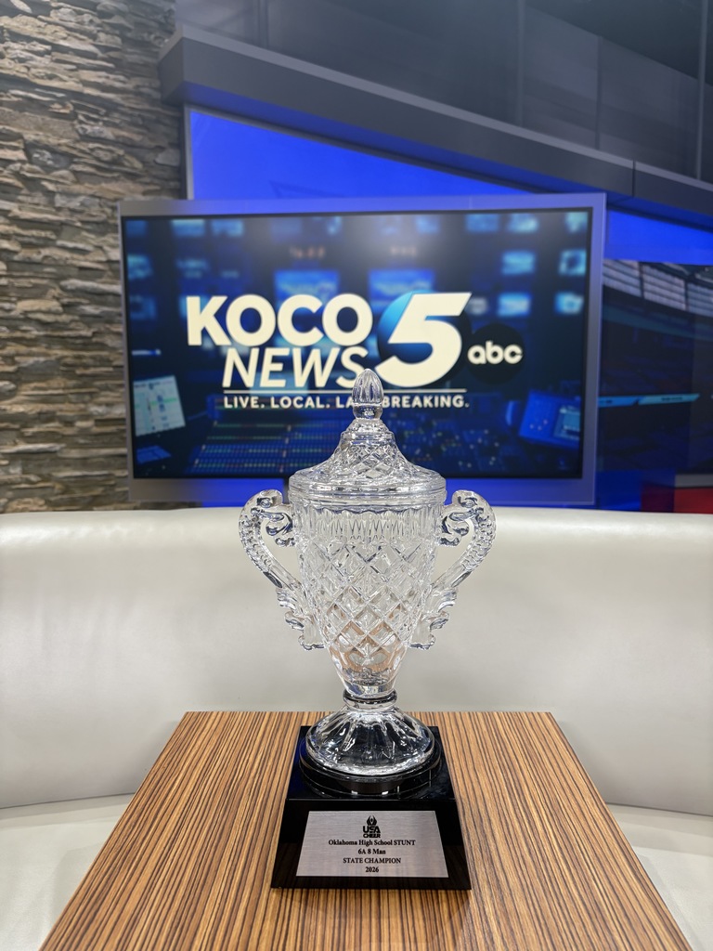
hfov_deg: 53.1
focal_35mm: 26
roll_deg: +0.5
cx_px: 356
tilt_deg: -5.7
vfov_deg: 67.3
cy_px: 476
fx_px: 714
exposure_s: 1/120
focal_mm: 5.96
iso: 64
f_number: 1.6
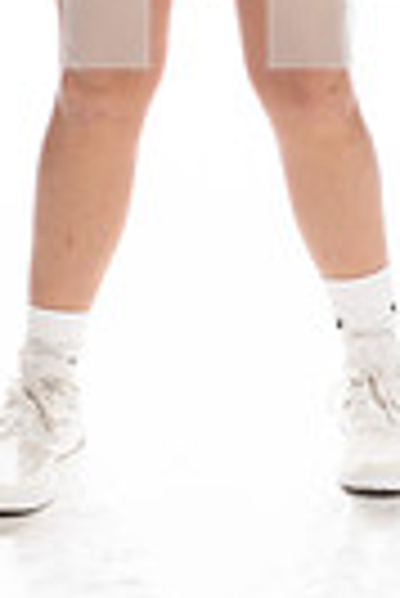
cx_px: 225
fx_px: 2809
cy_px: -382
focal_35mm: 169
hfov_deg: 8.1
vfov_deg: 11.5
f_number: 8
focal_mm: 50
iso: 400
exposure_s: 1/250
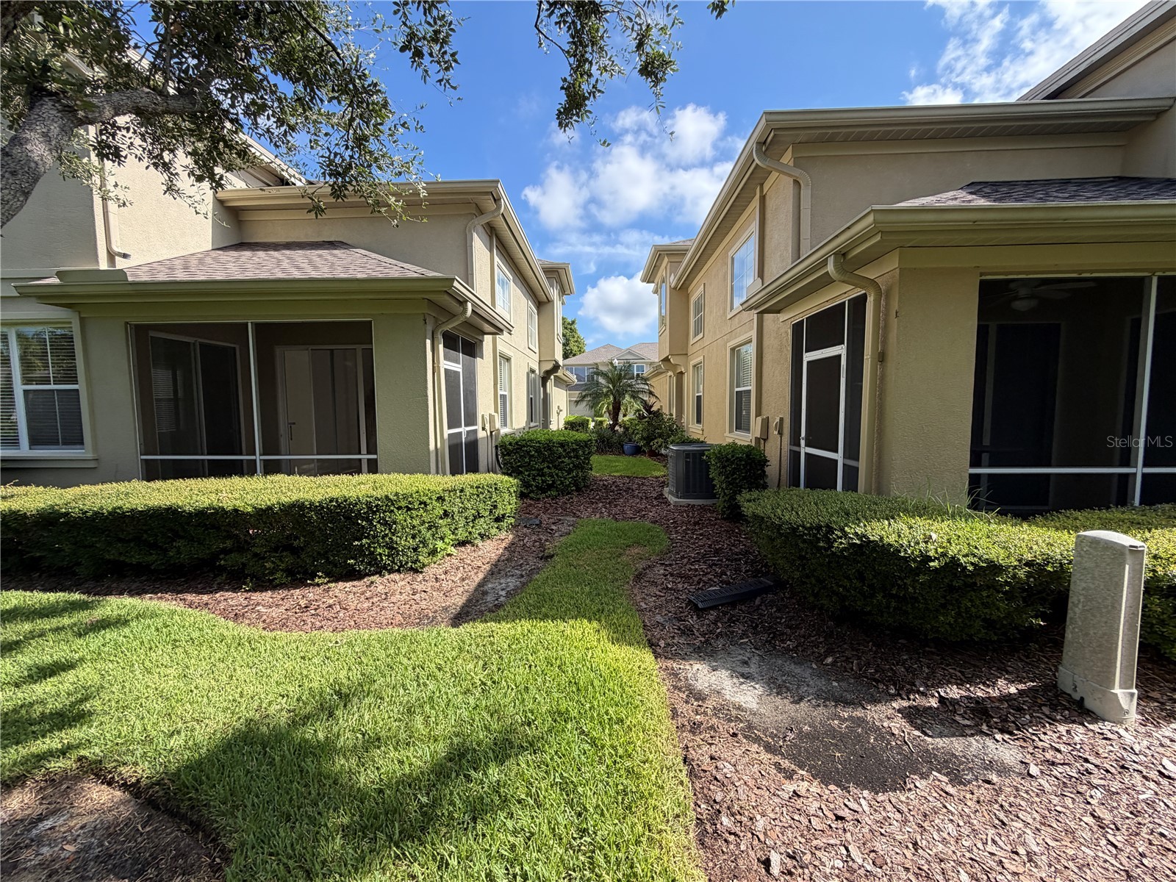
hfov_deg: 102.1
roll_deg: +1.4
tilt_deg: -2.1
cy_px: 441
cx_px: 588
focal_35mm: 14
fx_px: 476
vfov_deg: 85.7
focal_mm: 2.22
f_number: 2.2
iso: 40
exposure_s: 1/638
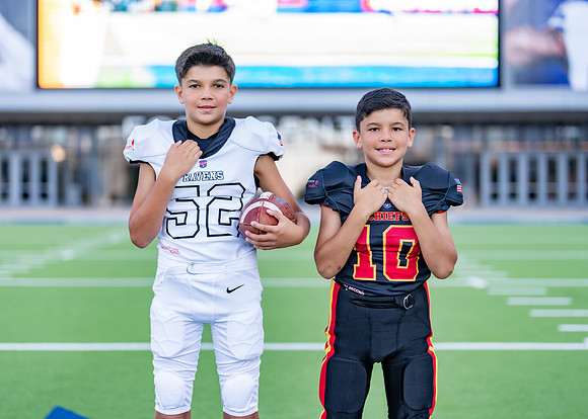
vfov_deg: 23.5
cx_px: 270
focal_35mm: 60
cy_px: 203
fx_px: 1008
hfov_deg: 32.5
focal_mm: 50
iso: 100
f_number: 1.2
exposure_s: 1/640
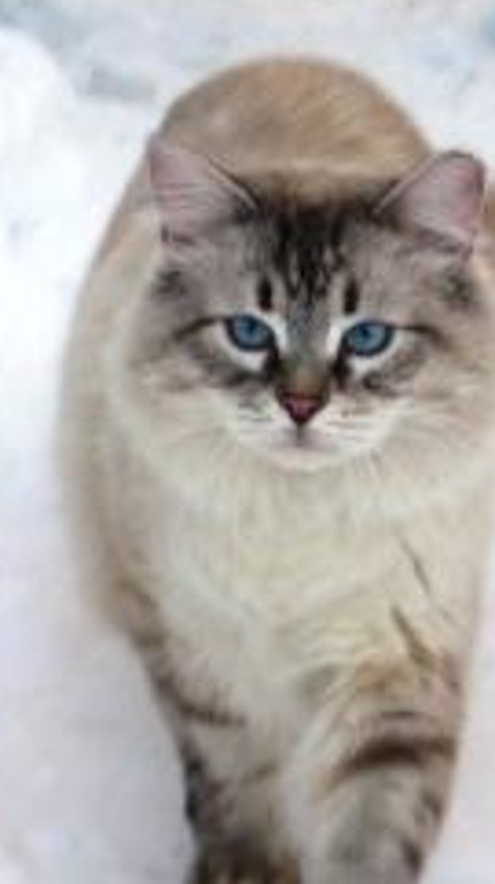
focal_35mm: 213
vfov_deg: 10.1
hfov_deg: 5.7
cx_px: 356
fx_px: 4986
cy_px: 506
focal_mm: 17.4
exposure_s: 1/25
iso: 100
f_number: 5
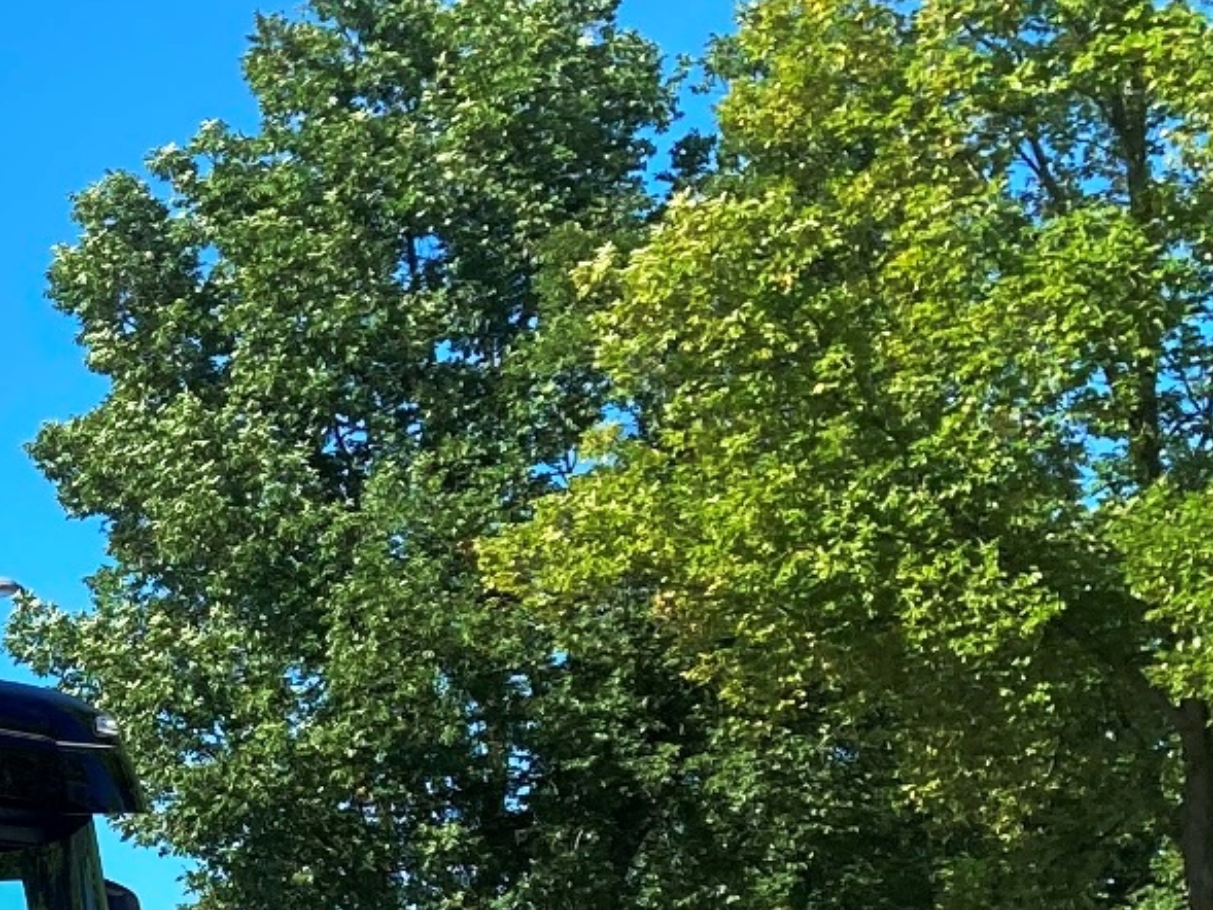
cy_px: 1244
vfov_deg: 12.4
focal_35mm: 115
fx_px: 4031
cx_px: -1014
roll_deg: +0.2
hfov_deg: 14.8
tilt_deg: +3.8
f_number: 1.8
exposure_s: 1/1656
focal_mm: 3.99
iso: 20
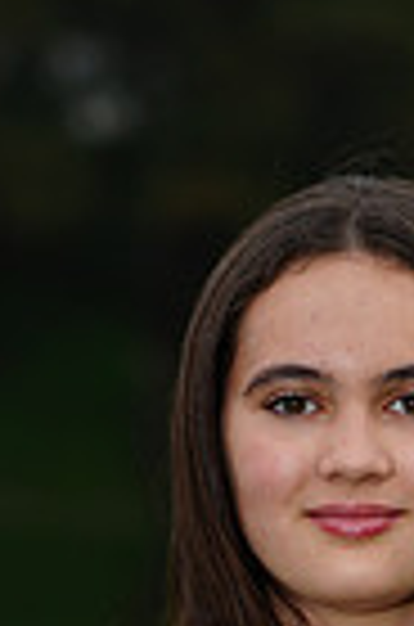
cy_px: 928
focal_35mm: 635
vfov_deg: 3.2
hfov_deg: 2.2
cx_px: 279
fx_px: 11008
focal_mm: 152
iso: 200
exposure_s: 1/250
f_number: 5
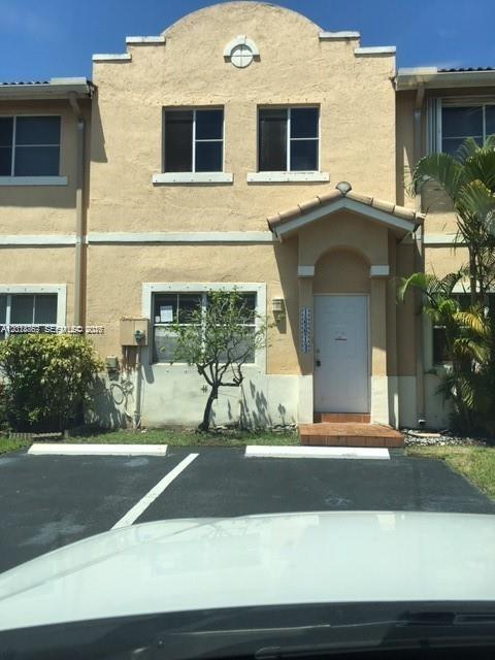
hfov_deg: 48.2
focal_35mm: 29
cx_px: 248
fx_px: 553
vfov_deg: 61.7
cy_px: 330
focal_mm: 4.15
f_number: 2.2
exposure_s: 1/1570
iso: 25
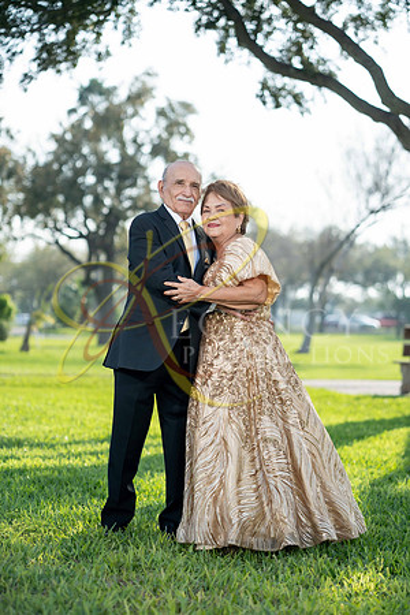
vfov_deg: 23.9
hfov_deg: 16.1
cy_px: 308
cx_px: 205
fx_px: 1452
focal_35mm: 85
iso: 200
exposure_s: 1/1600
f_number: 2.8
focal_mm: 85
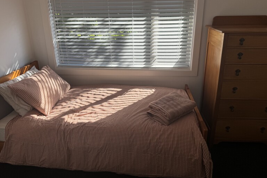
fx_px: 193
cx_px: 134
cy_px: 74
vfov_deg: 49.3
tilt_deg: -18.2
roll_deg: +1.1
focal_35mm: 26
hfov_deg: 69.4
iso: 80
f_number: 1.78
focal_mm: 6.76
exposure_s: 1/747
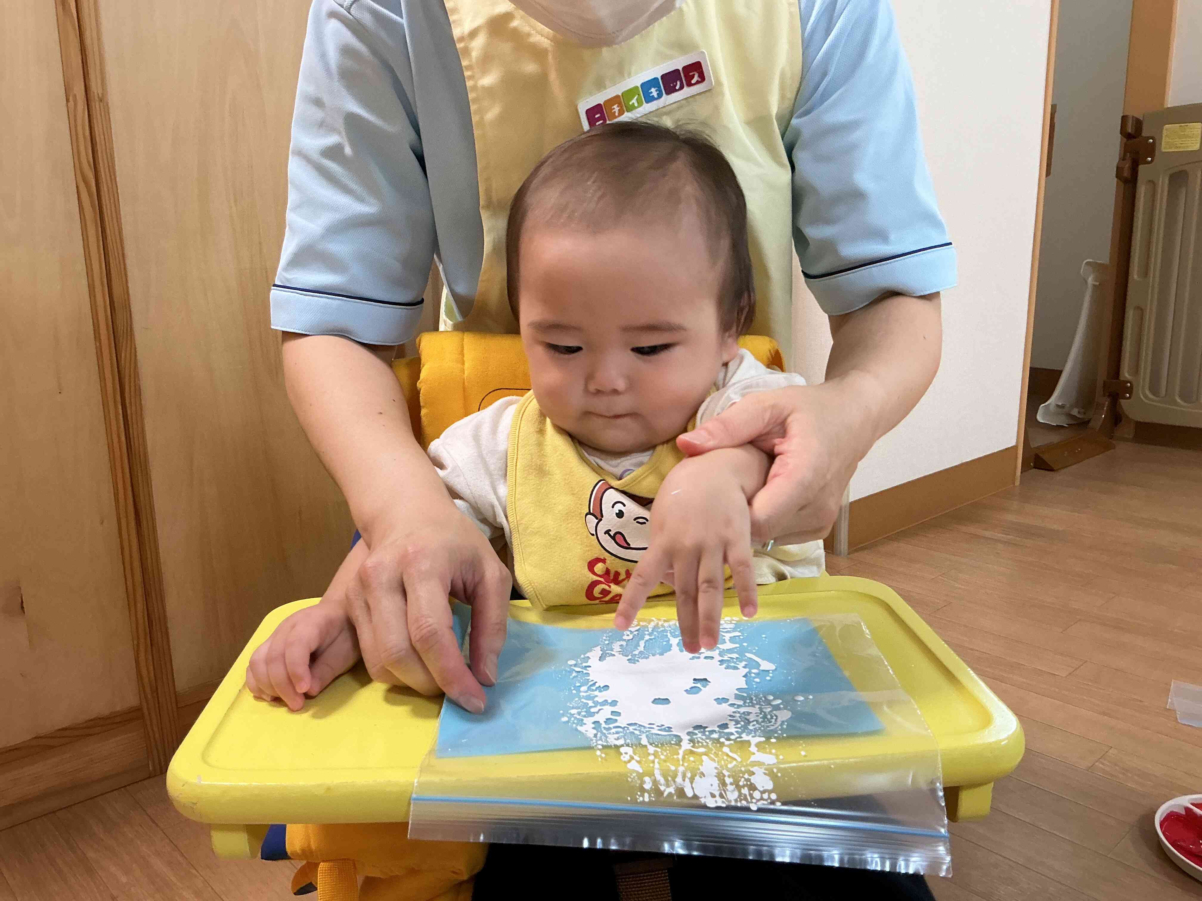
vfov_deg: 48.2
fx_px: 1007
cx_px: 601
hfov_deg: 61.7
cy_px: 450
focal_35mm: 29
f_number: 1.8
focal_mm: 3
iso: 100
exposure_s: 1/60
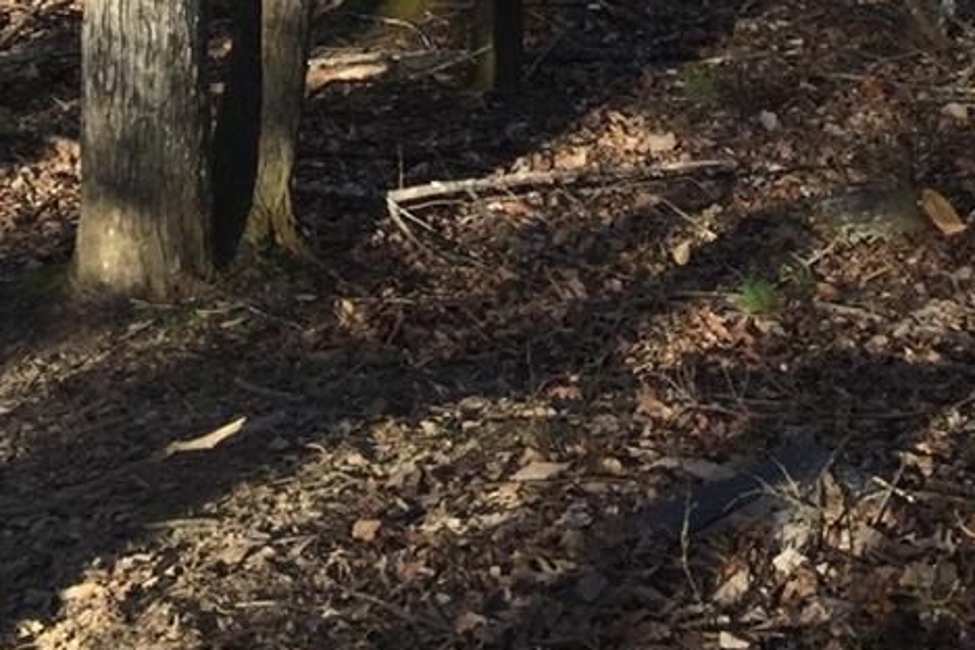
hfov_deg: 20.6
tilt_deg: -2.3
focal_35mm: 99
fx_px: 2681
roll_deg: -2.2
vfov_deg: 11.5
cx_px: 567
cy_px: -902
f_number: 2.2
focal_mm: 4.15
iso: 32
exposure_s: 1/366
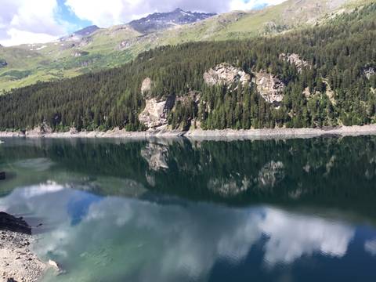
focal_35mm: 29
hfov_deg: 61.7
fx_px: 315
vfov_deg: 48.2
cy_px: 141
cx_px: 188
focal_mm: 4.15
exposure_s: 1/109
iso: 32
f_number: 2.2
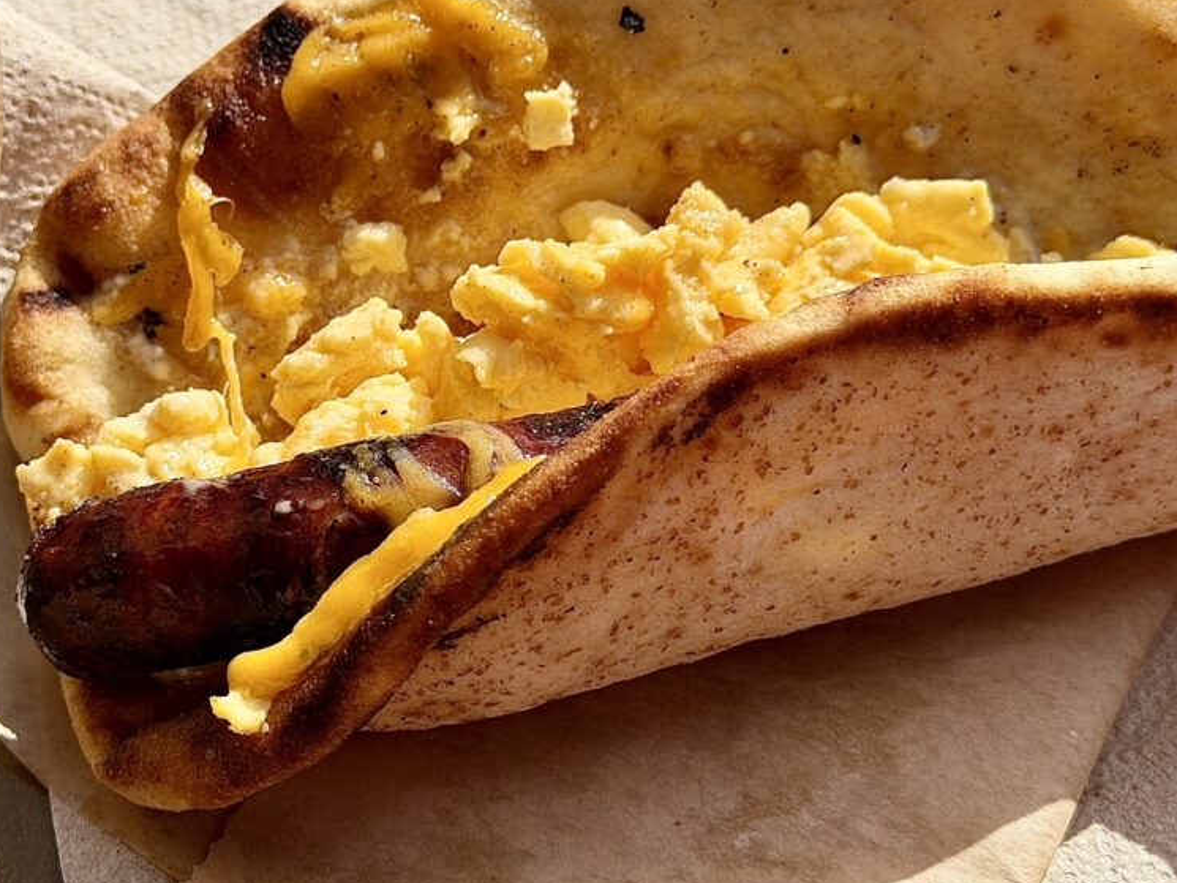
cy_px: 311
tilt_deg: -50.2
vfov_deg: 22.2
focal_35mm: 66
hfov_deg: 29.3
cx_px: 483
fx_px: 2244
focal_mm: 6.76
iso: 64
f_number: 1.78
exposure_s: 1/5208
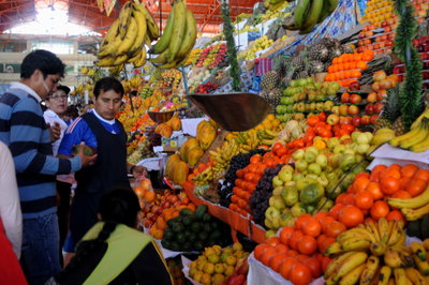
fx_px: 500
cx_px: 214
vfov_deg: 31.8
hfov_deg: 46.4
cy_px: 142
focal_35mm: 42
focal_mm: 28
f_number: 3.5
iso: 220
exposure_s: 1/30
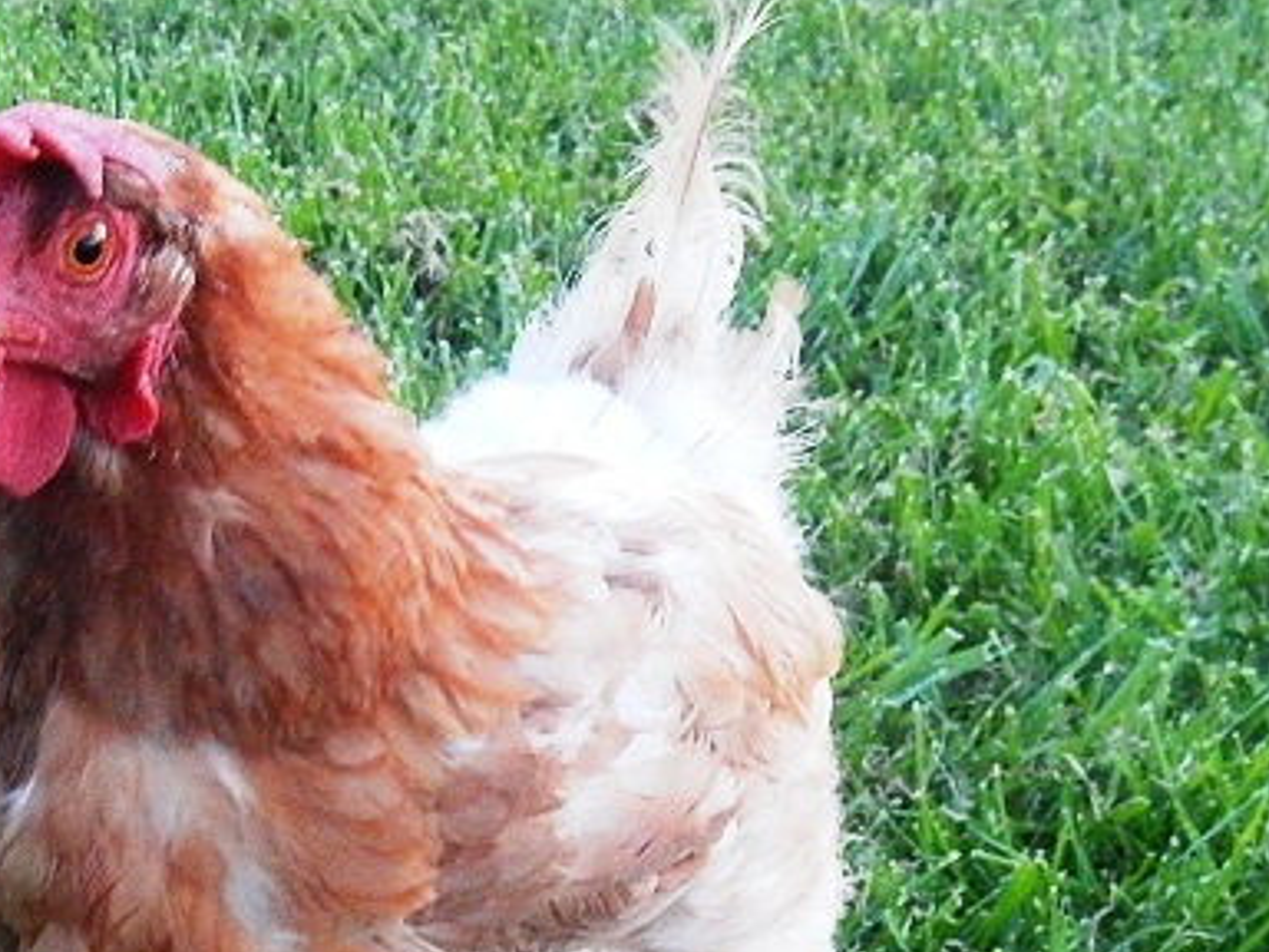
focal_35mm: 98
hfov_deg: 19.8
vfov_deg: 14.9
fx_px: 3593
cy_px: 906
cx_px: 218
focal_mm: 8.4
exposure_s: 1/10
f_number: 4.1
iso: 800
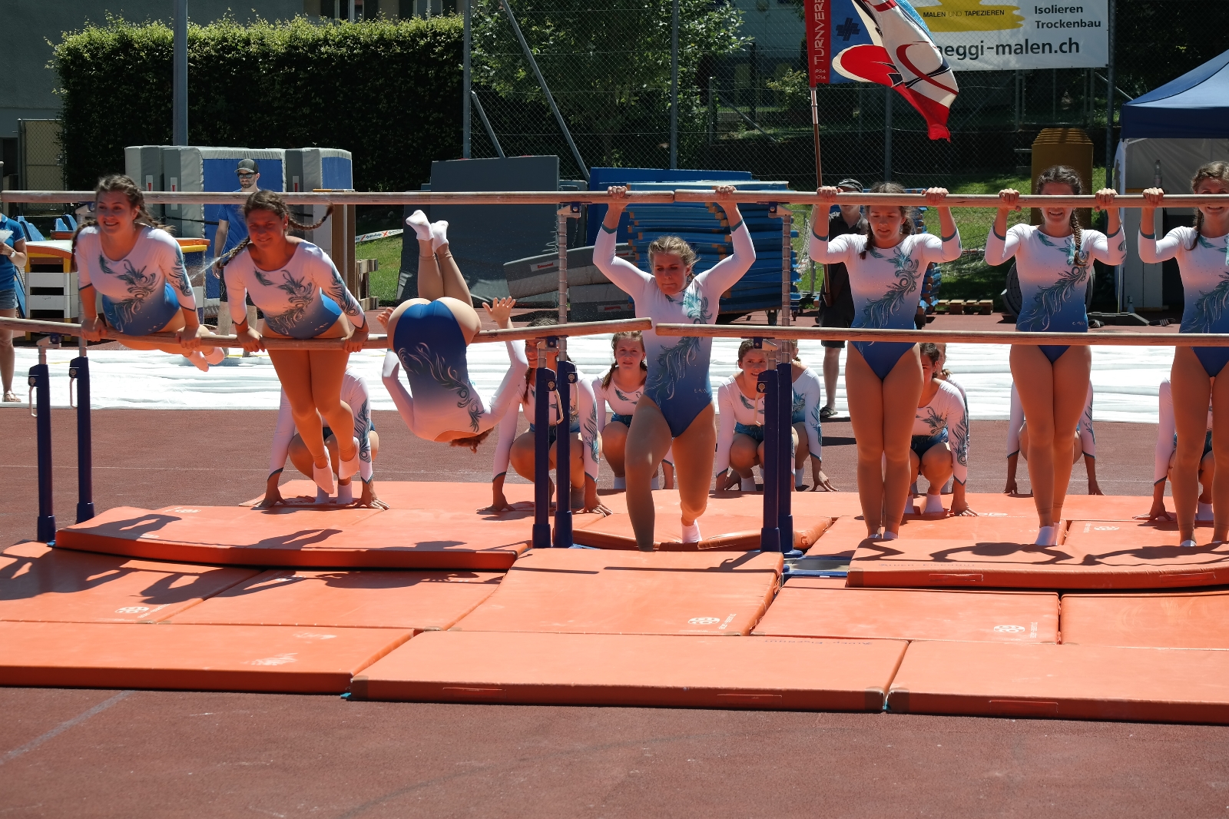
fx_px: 3072
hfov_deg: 22.6
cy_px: 410
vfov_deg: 15.2
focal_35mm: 90
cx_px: 614
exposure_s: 1/320
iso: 100
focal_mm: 59
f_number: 5.6
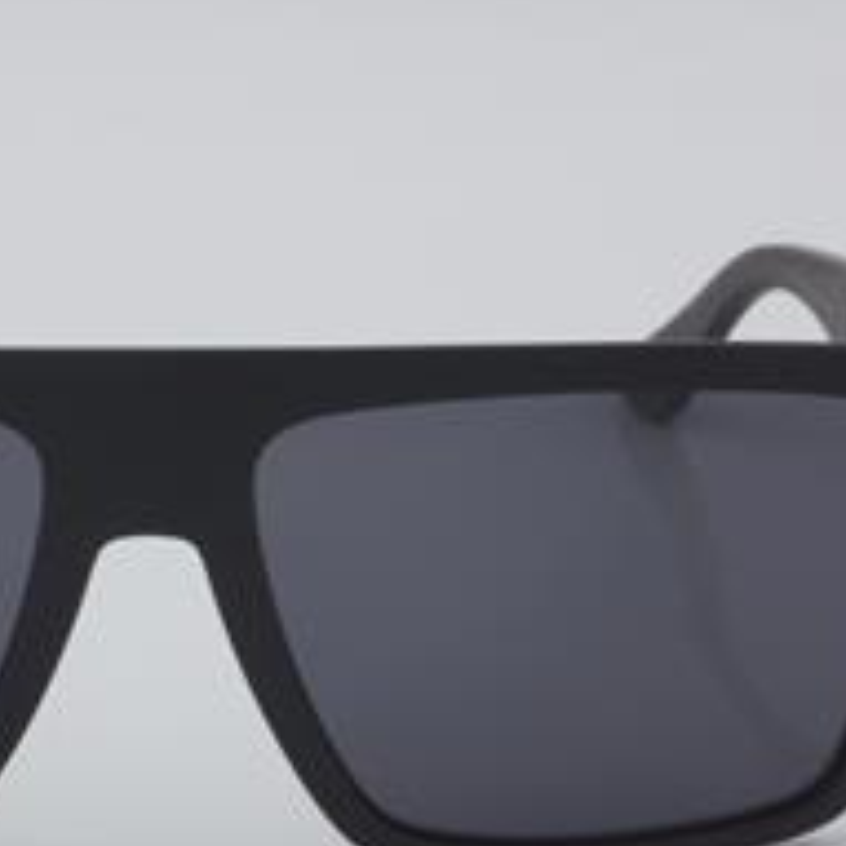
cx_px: 142
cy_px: 558
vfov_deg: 11.9
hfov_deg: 11.8
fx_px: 4062
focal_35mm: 147
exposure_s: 1/4
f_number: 32
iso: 100
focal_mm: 55
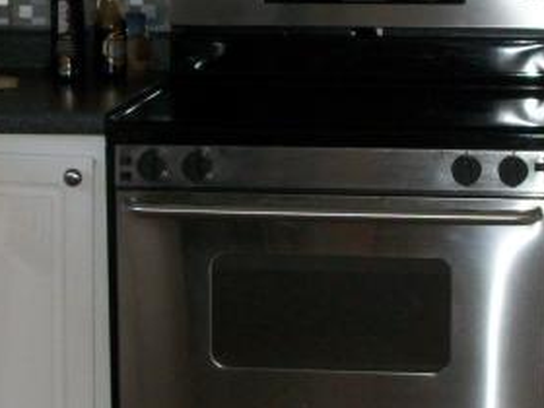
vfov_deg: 12.6
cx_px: 330
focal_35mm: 117
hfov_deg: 16.8
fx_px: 1839
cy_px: 119
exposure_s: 1/60
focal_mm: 5.7
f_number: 2.9
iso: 160
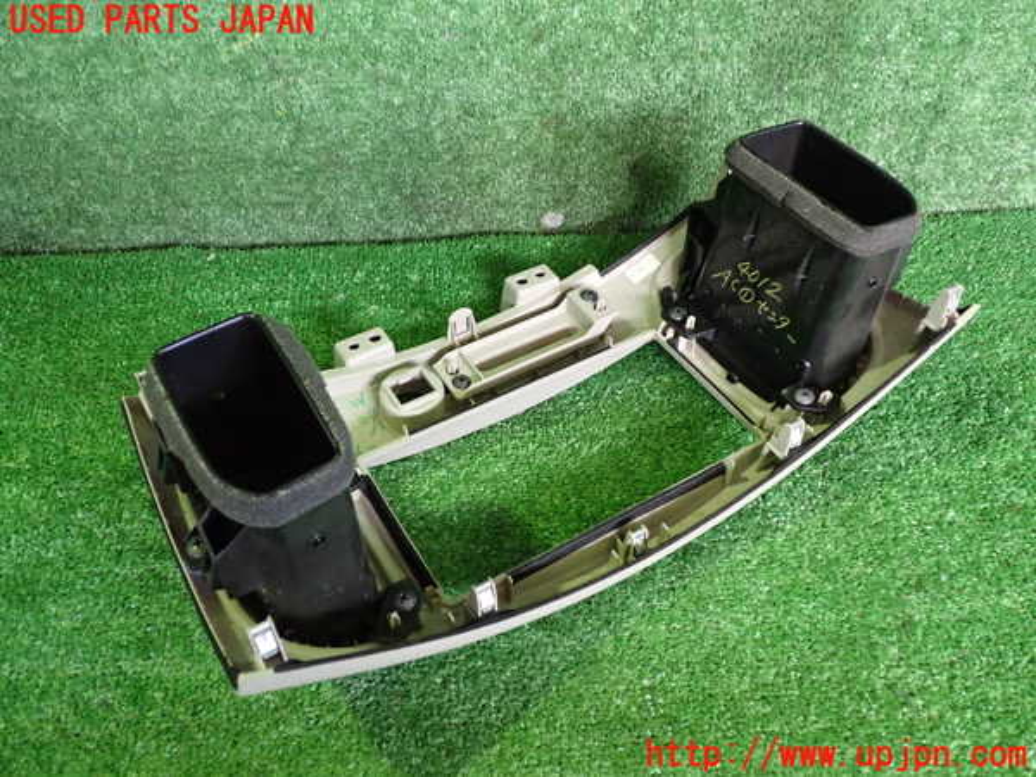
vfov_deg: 46.8
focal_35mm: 30
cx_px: 518
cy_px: 388
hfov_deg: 60.0
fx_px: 898
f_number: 2.3
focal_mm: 5.4
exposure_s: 1/30
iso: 800
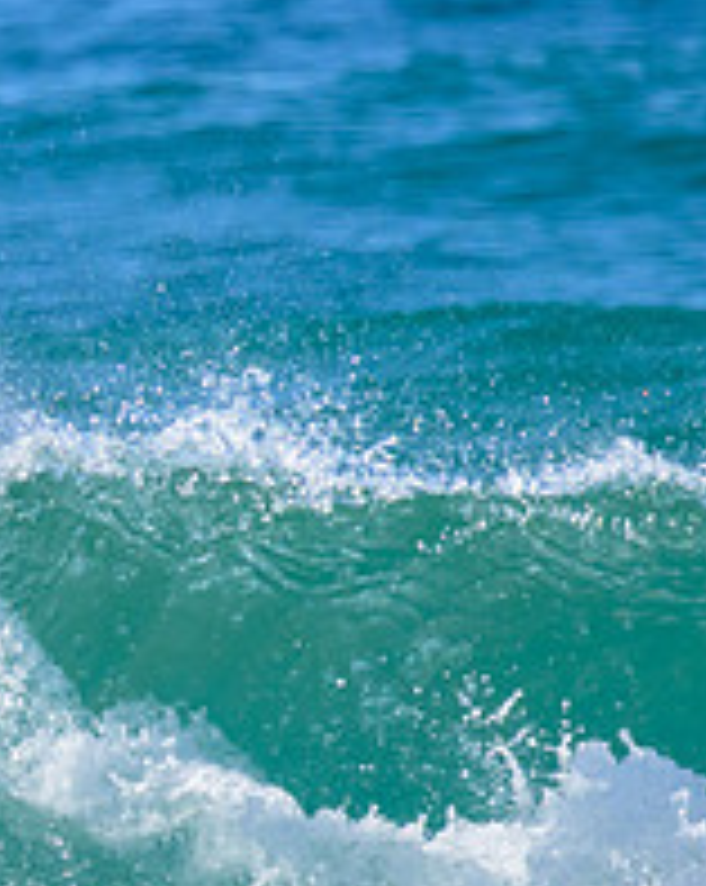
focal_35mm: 3015
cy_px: 373
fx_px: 78931
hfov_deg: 0.5
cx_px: -450
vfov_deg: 0.6
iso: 1800
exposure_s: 1/2000
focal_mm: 800
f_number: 11
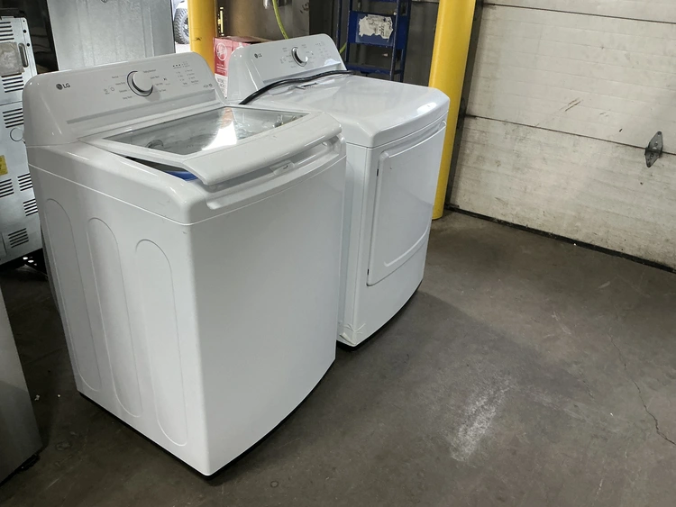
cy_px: 254
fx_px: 547
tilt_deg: -27.2
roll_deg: -3.3
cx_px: 338
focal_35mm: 28
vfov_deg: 49.8
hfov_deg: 63.4
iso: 160
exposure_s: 1/60
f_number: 1.8
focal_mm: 3
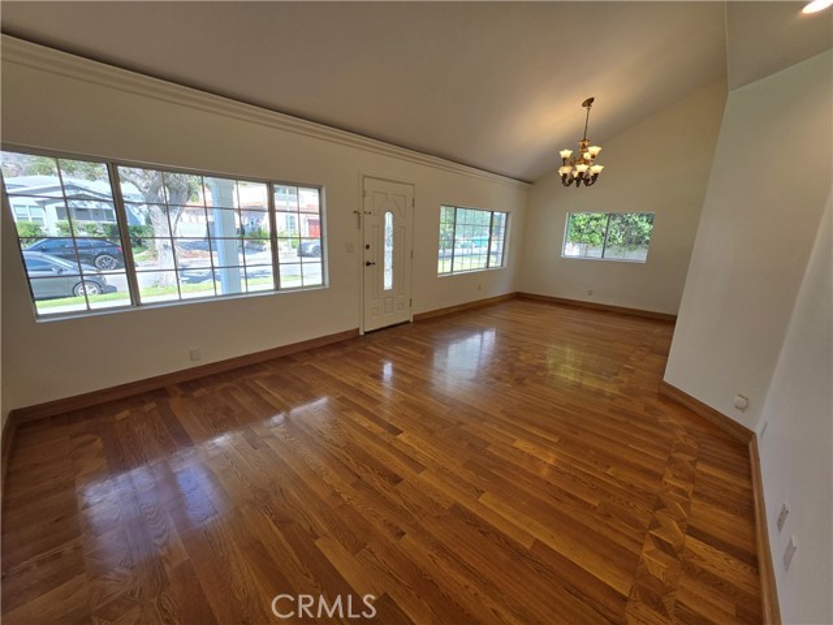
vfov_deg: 89.9
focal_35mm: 13
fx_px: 313
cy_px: 312
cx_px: 416
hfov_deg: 106.2
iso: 40
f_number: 1.9
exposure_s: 1/215
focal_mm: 2.2
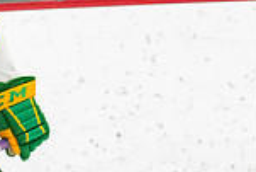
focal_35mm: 869
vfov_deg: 1.6
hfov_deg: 2.4
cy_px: 219
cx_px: 29
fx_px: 6185
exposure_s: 1/640
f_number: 2.8
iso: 3200
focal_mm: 105
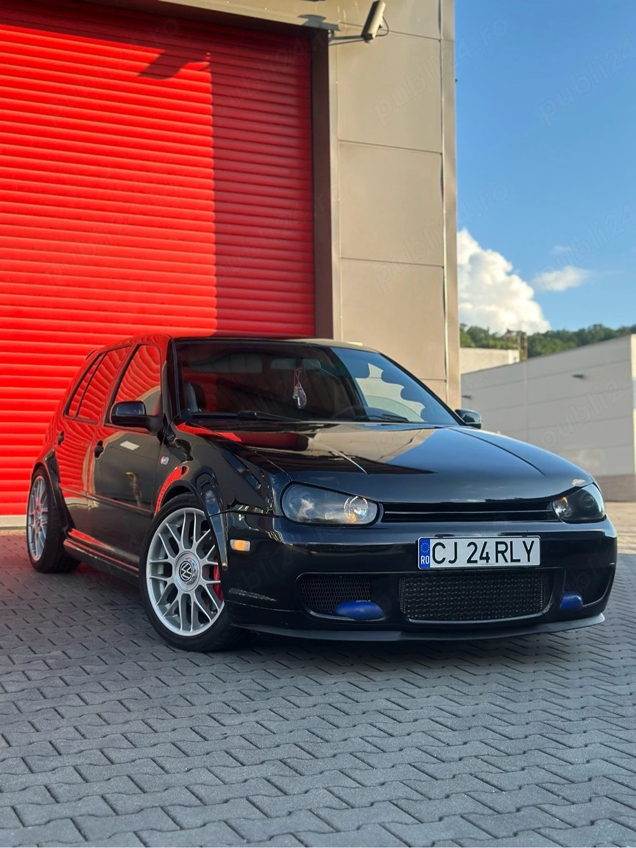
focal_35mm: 48
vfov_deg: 39.7
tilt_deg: +5.4
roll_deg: +0.4
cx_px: 318
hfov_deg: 30.3
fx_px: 1176
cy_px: 424
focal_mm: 6.86
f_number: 1.78
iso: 80
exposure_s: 1/1199
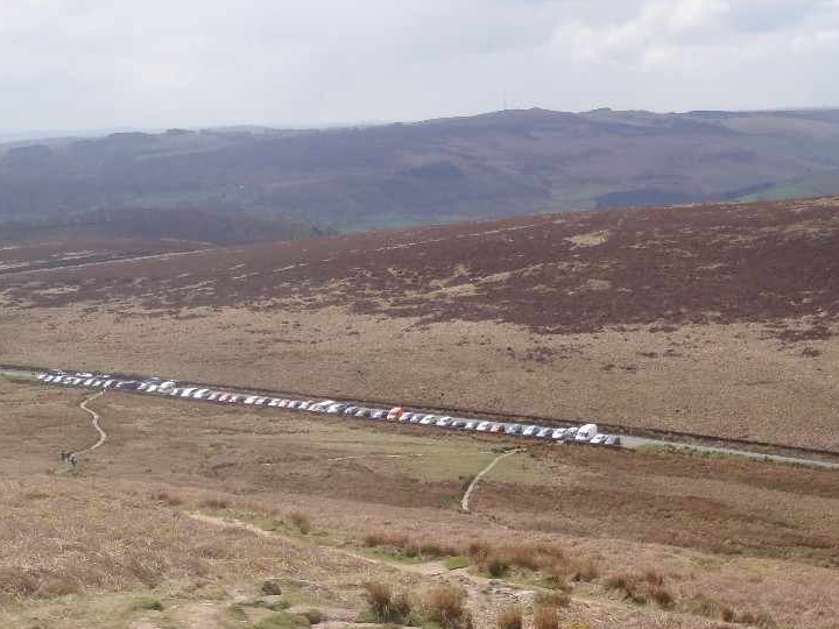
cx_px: 357
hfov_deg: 26.6
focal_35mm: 73
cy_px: 401
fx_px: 1769
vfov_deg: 20.1
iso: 80
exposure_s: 1/250
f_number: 5.6
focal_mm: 8.89
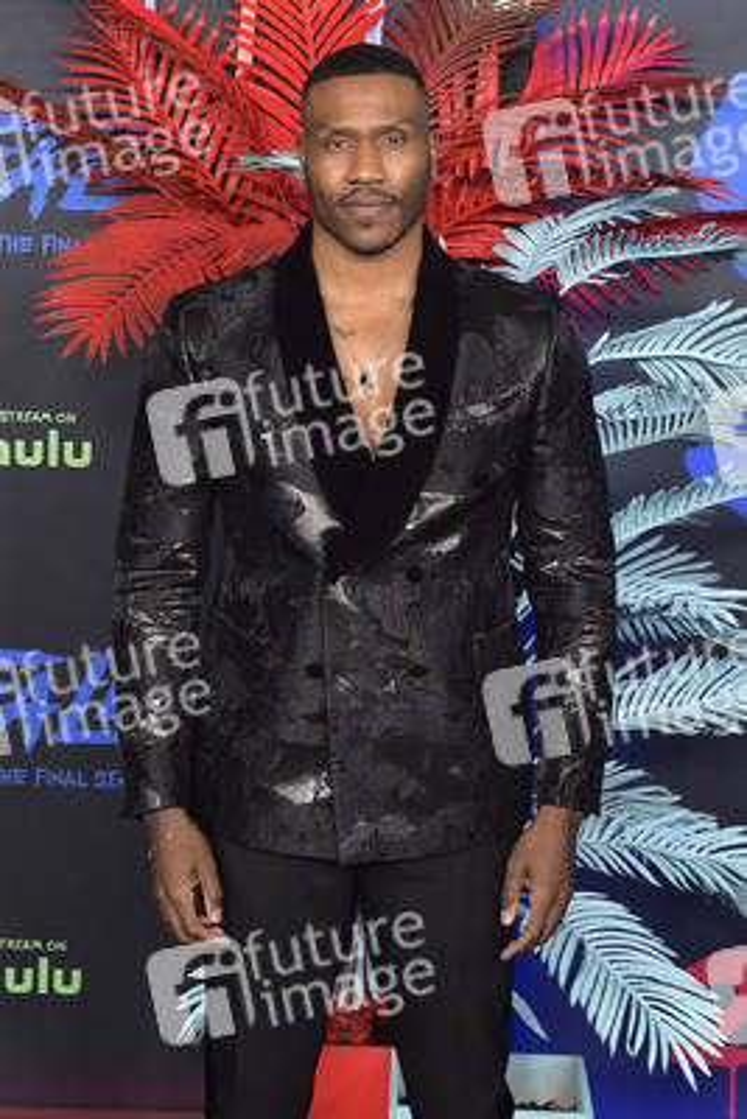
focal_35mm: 60
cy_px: 560
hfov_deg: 22.6
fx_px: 1866
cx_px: 374
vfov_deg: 33.4
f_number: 6.3
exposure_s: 1/250
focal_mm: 60
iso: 2000
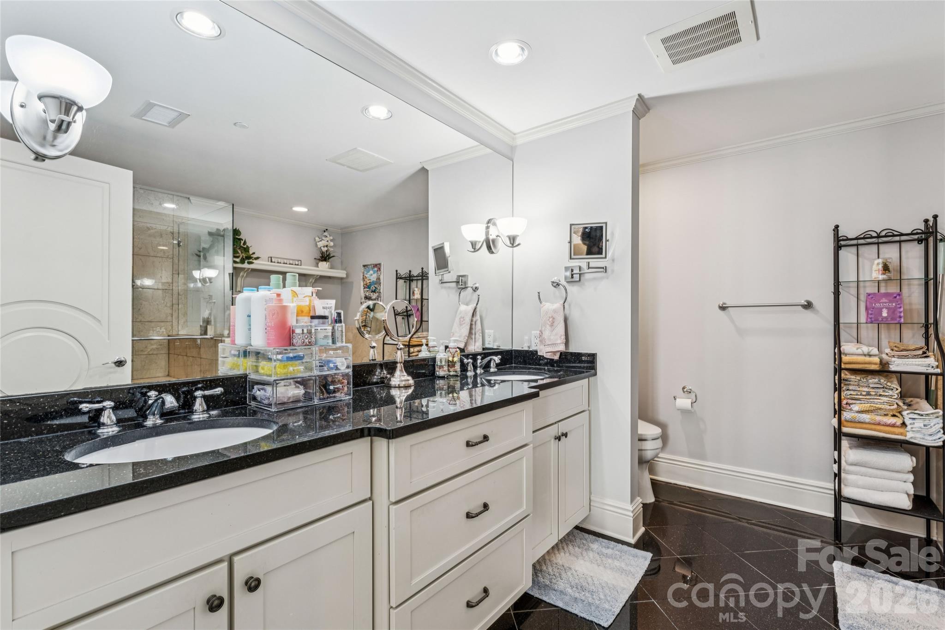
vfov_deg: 72.7
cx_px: 472
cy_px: 315
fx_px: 428
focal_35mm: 16
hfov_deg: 95.7
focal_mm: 16.3
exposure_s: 1/1.25
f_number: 13
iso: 100
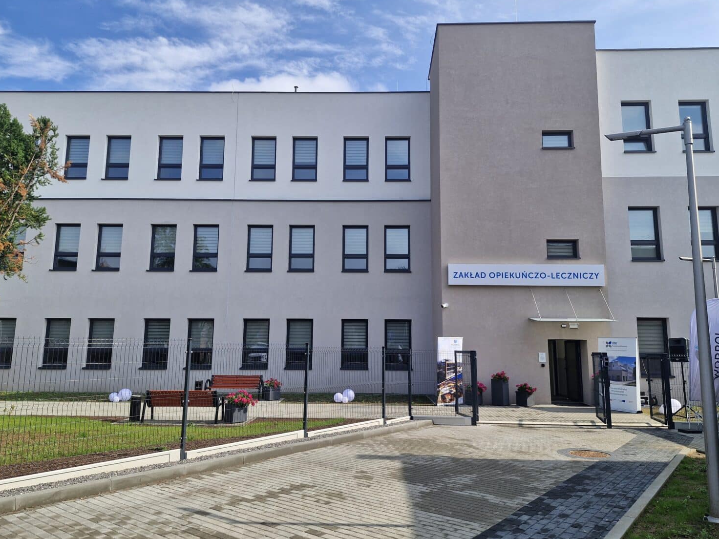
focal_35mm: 24
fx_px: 498
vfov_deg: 56.8
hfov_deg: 71.6
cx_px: 356
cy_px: 267
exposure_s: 1/1280
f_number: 1.8
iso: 50
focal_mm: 5.54
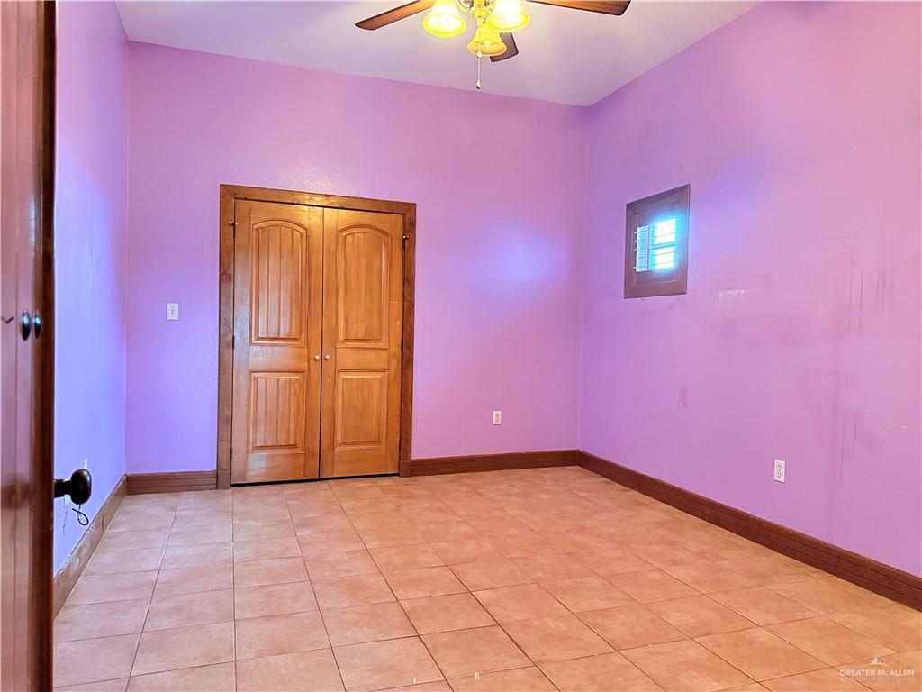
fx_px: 639
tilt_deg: -2.2
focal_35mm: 24
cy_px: 346
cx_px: 461
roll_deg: -0.8
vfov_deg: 56.8
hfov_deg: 71.6
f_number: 1.78
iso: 1000
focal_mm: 6.76
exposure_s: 1/40
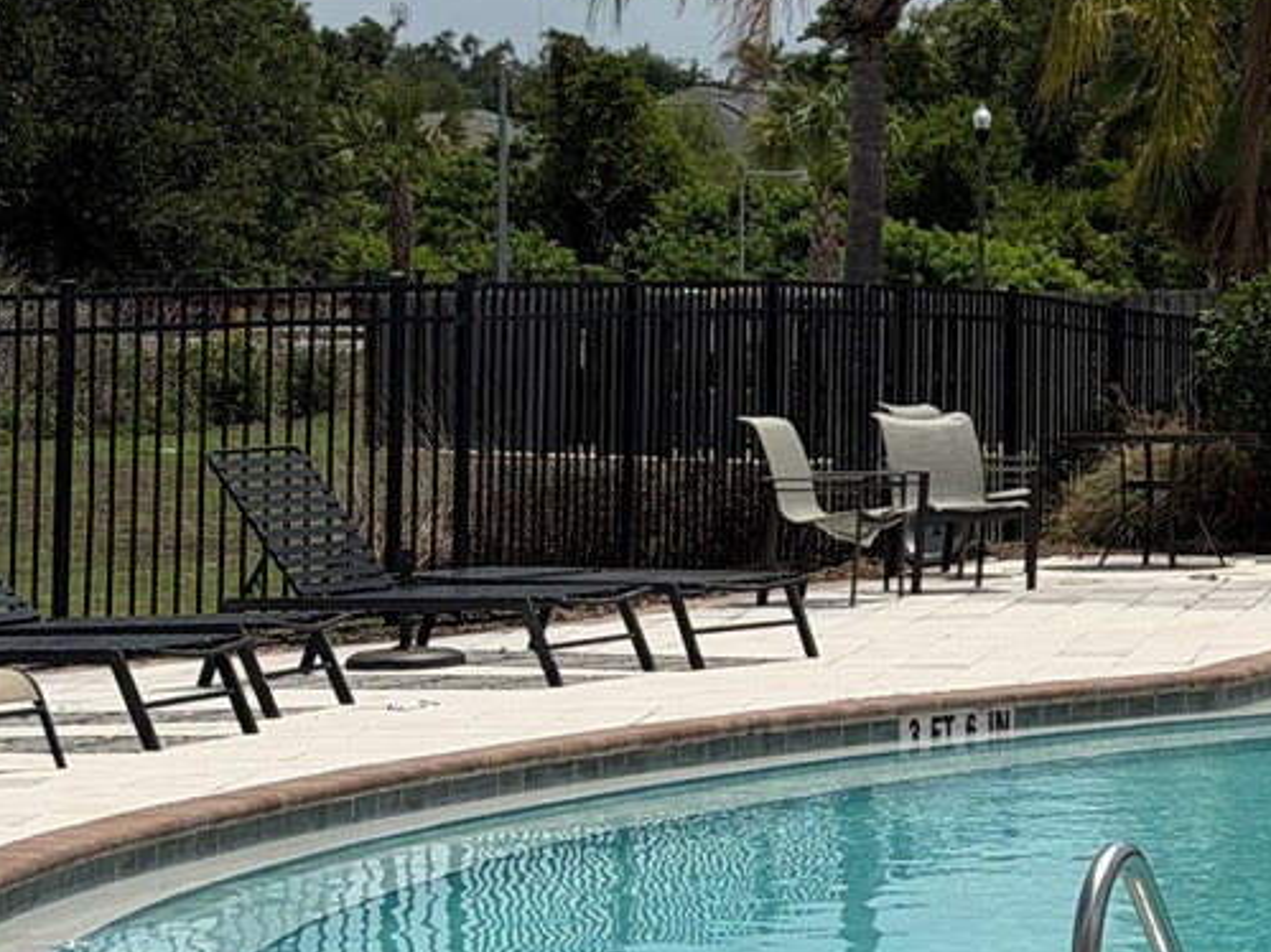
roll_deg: +0.8
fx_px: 5653
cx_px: 1745
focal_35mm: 154
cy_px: -38
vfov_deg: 9.6
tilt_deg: +2.8
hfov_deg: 12.4
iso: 80
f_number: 1.78
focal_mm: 6.76
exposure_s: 1/11364
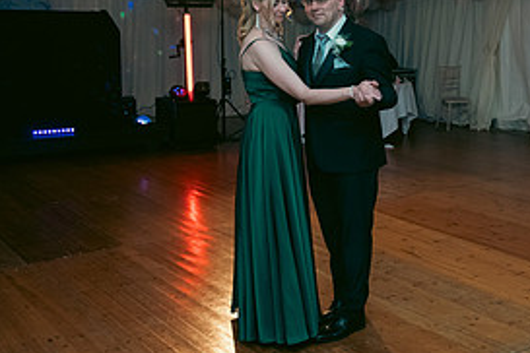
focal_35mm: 51
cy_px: 106
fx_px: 751
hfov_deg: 35.7
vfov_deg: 26.3
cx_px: 513
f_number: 3.5
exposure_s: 1/160
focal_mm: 24
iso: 800
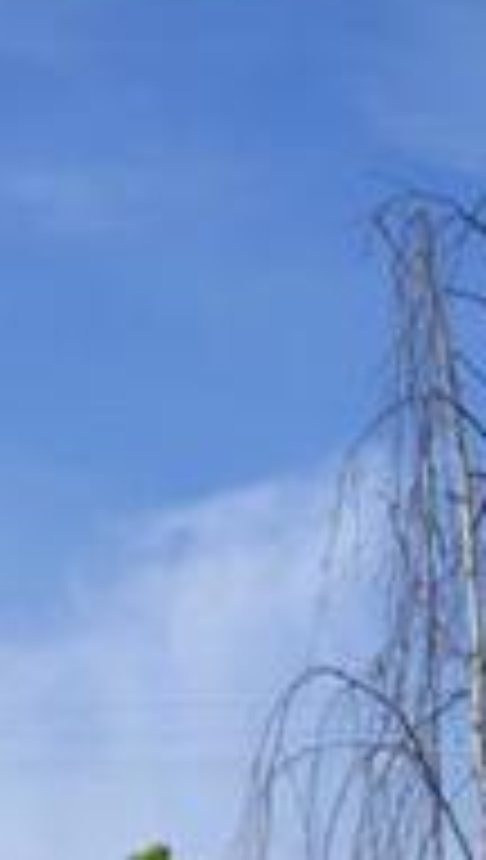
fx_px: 3834
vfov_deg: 11.9
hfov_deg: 6.5
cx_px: -1098
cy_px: 1463
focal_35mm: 168
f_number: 18
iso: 200
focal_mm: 20
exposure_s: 1/200
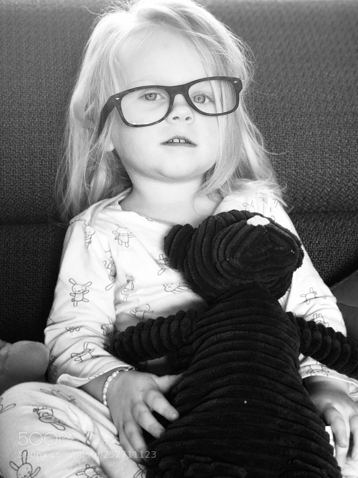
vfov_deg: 33.8
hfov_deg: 25.7
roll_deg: +1.1
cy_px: 239
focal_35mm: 57
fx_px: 786
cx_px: 179
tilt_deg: -15.1
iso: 50
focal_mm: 6.6
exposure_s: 1/50
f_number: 2.8
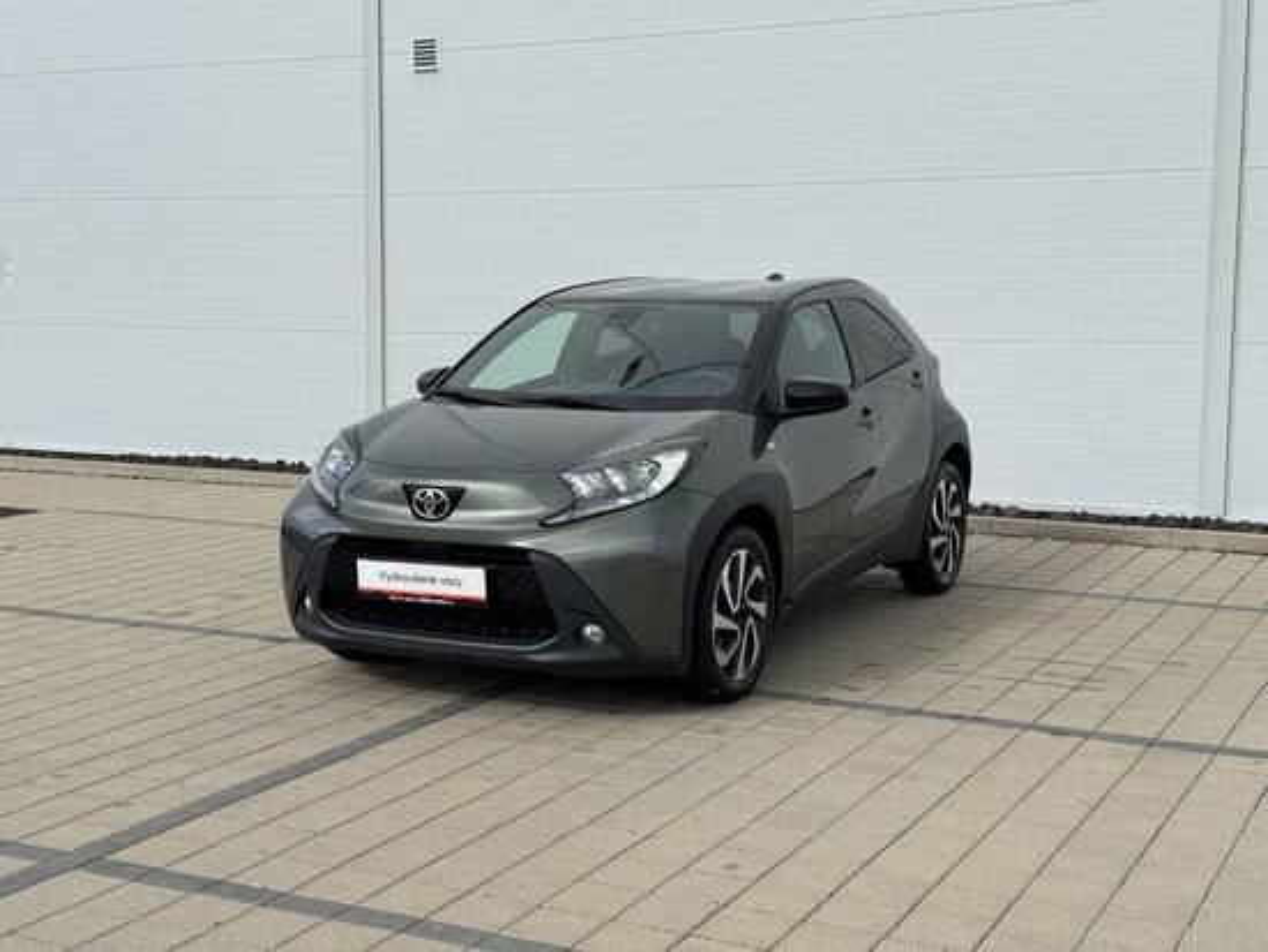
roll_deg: -0.4
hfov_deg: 39.6
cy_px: 476
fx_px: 1759
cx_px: 634
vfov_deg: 30.3
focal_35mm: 48
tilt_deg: -4.3
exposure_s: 1/3096
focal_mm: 6.76
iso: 64
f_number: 1.78
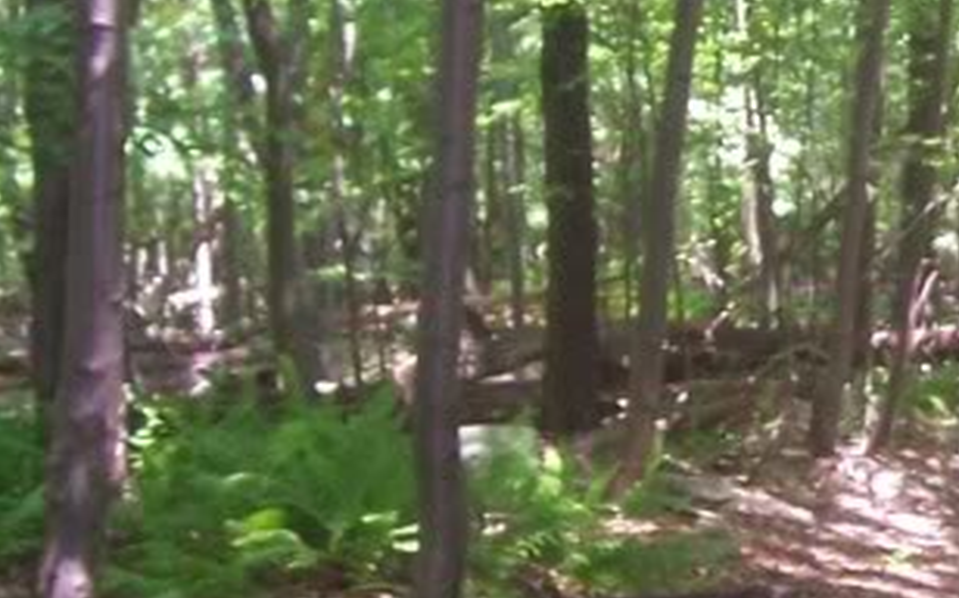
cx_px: 1140
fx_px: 3134
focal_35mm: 120
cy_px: 330
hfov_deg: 16.7
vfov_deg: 10.9
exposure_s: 1/60
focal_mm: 5.6
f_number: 2.7
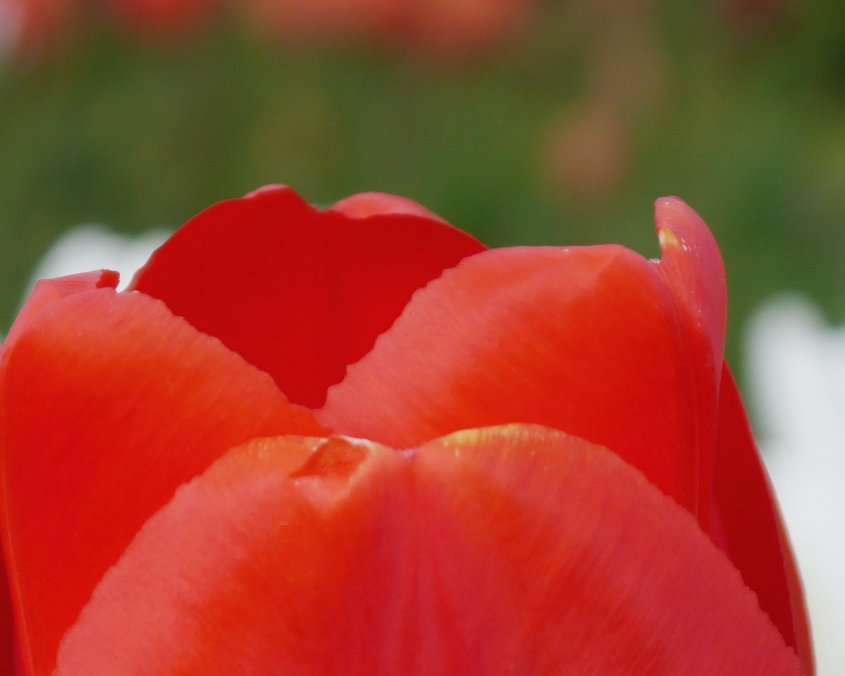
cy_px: 952
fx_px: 5651
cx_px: 418
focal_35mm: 226
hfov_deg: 8.6
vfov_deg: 6.8
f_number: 5.6
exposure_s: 1/500
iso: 160
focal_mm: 42
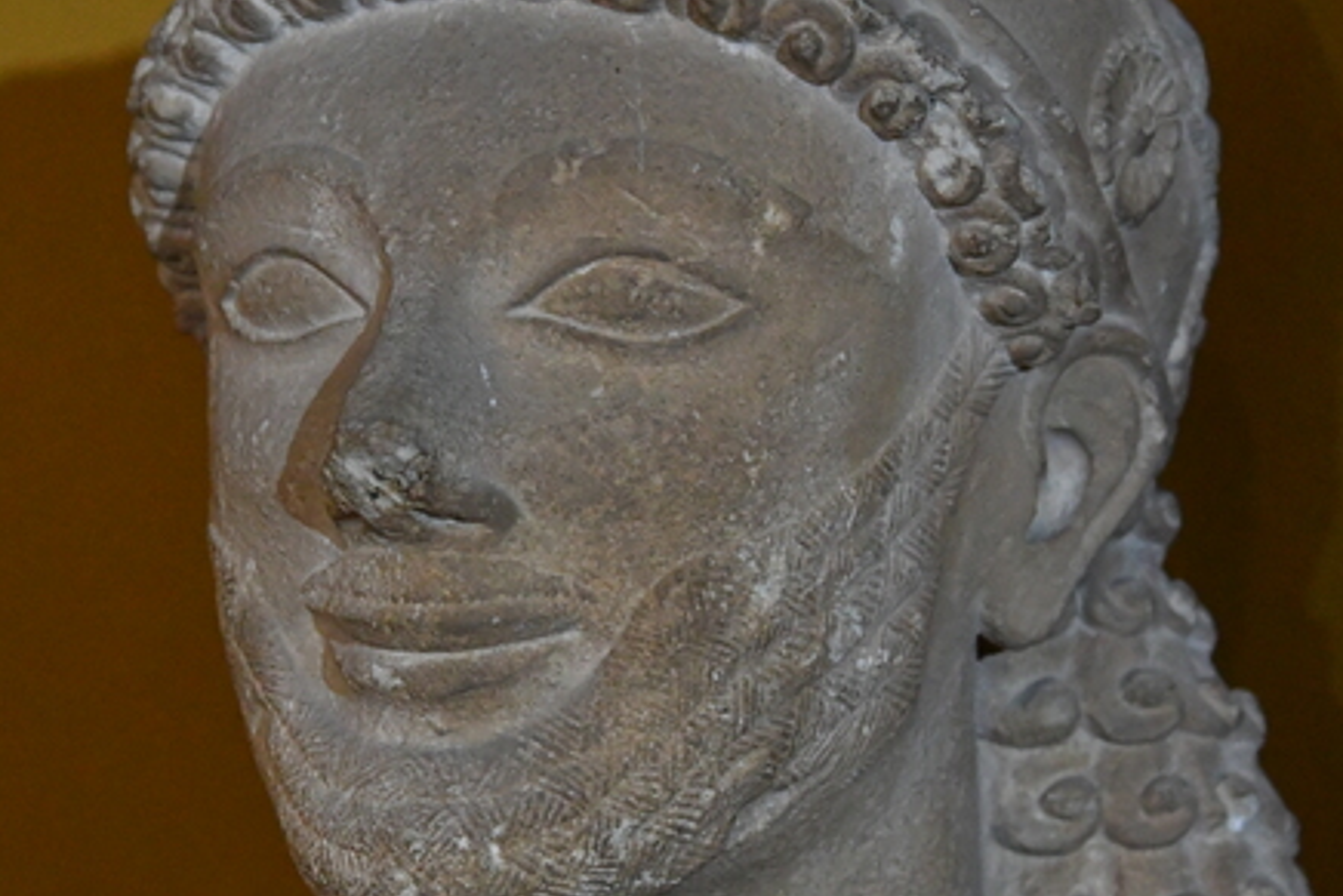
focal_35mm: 159
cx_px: 675
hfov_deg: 12.9
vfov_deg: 8.6
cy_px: 508
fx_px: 5933
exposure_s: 1/125
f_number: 4.5
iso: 8000
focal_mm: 70
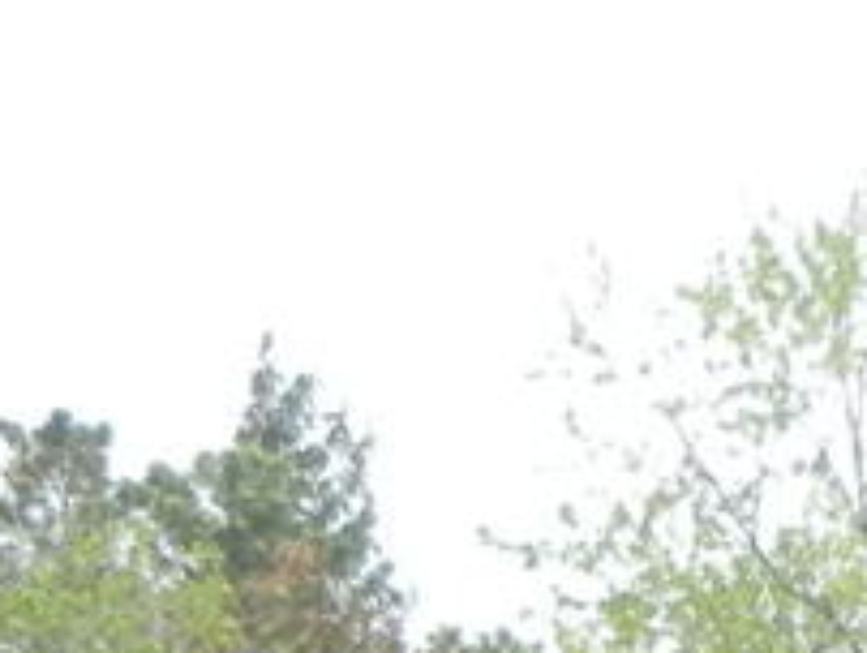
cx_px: 2180
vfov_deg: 2.7
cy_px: 2144
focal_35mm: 548
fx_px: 13742
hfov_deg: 3.6
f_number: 4.3
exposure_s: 1/454
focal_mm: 13.9
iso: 230
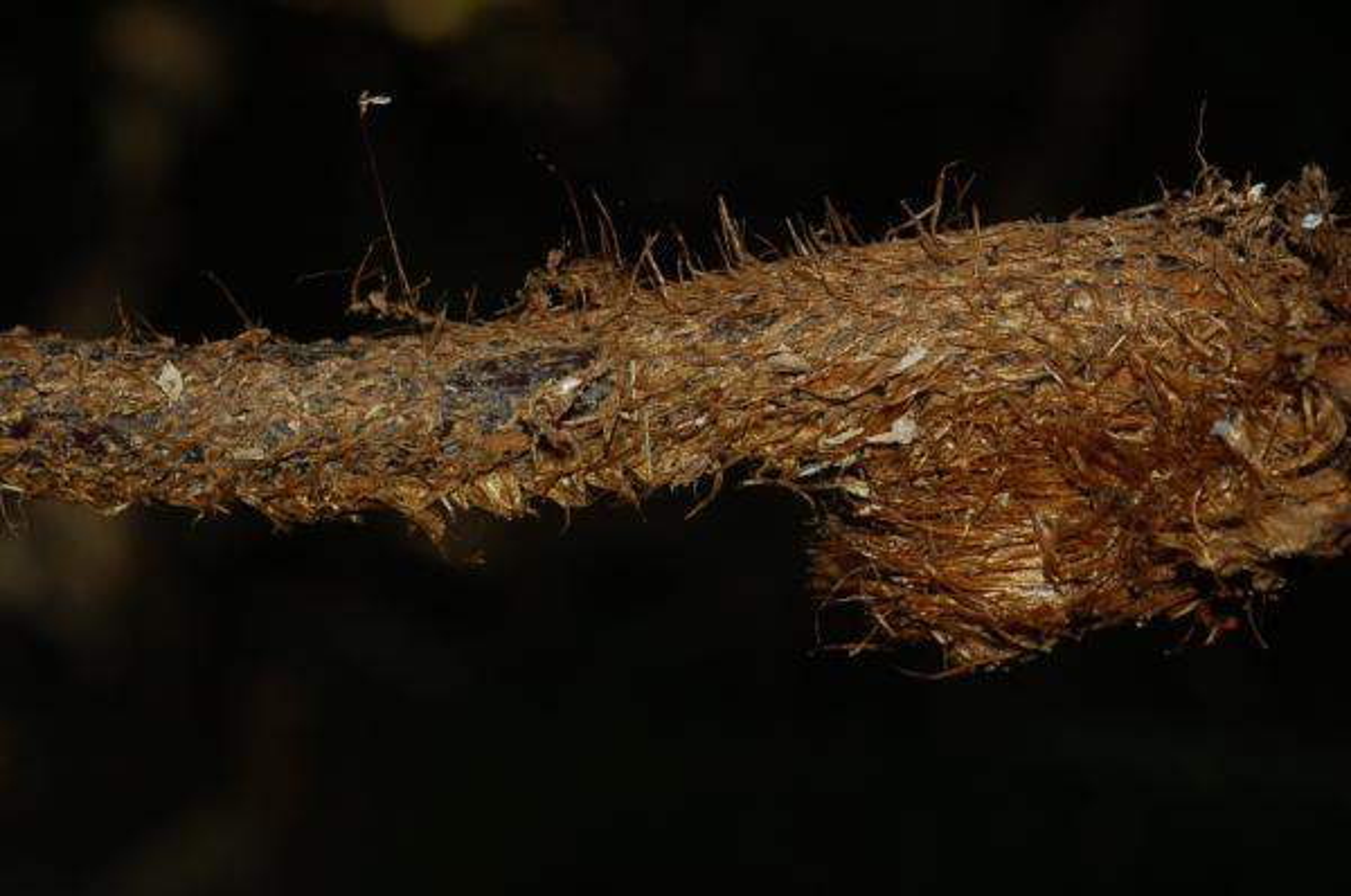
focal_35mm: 90
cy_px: 448
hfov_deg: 22.7
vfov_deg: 15.1
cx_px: 676
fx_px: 3372
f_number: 14
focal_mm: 60
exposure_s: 1/60
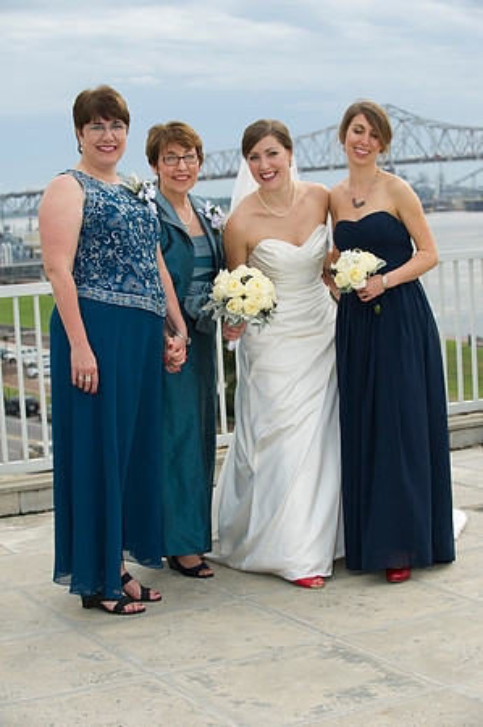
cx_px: 242
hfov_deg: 19.4
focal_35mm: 70
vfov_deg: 28.9
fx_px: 1412
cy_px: 364
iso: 200
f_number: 4.5
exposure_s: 1/200
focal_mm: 70
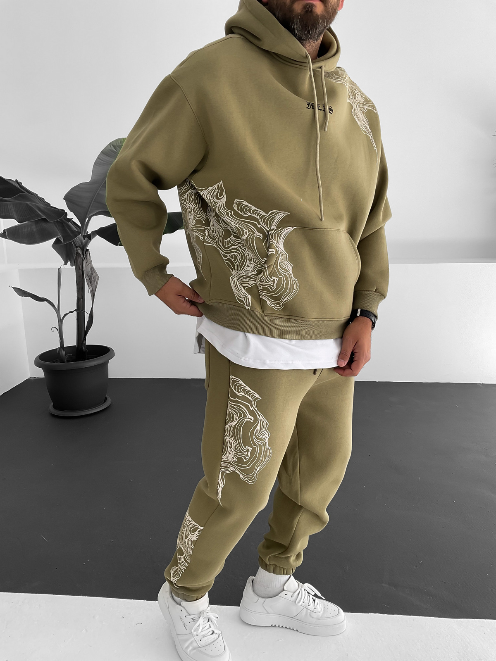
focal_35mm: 29
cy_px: 330
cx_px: 248
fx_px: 554
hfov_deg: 48.2
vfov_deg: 61.7
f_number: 1.8
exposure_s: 1/130
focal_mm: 3
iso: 16
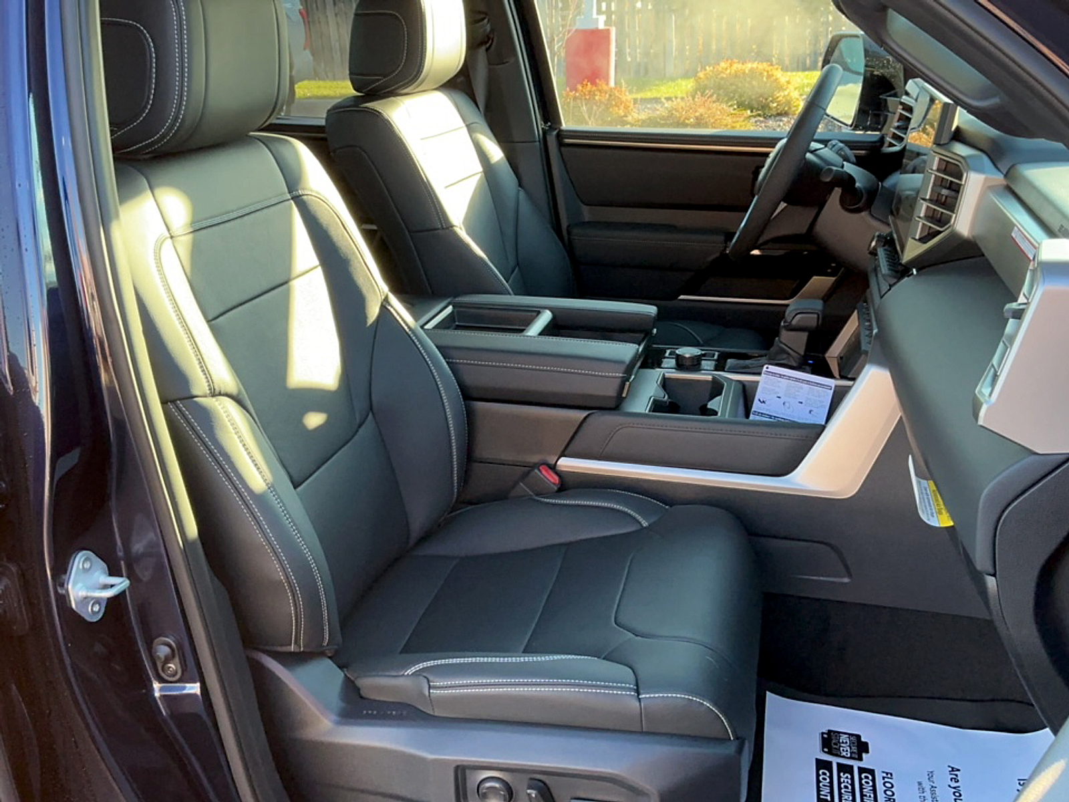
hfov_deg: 60.0
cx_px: 534
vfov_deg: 46.8
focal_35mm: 30
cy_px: 401
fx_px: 926
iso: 50
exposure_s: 1/120
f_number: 1.8
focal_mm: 3
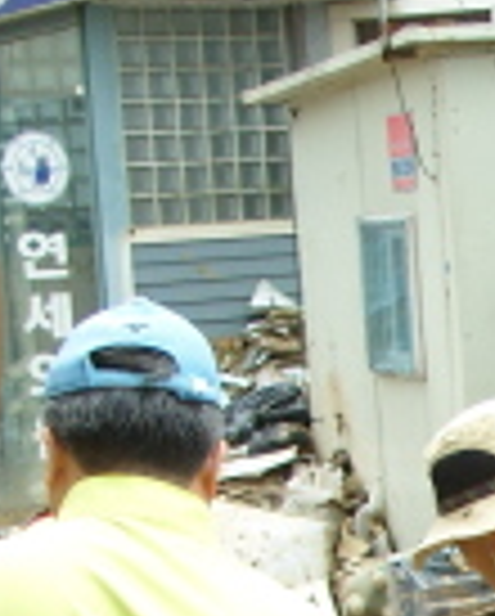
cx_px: 976
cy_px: 906
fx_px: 3216
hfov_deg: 8.4
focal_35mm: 176
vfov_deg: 10.6
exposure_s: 1/250
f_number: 2.8
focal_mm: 7.8
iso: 80
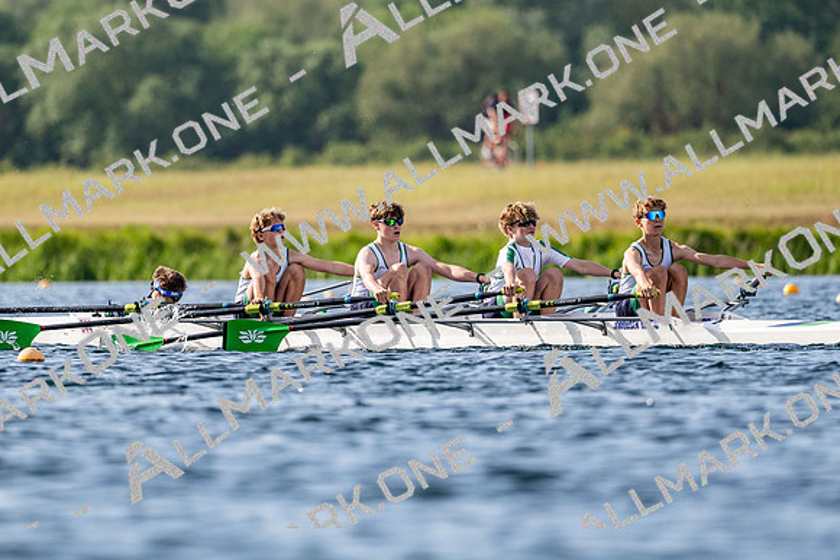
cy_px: 280
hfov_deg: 3.4
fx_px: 14010
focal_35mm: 600
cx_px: 420
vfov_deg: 2.3
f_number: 4.5
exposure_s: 1/2500
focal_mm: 400
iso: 320
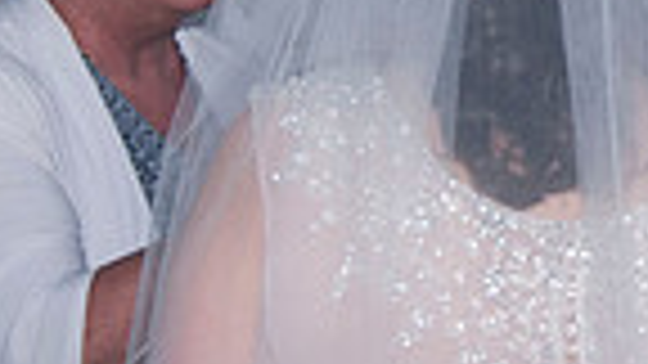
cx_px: 877
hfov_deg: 8.0
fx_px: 4571
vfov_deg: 4.6
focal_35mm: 266
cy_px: 2
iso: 400
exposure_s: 1/250
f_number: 6.3
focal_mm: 38
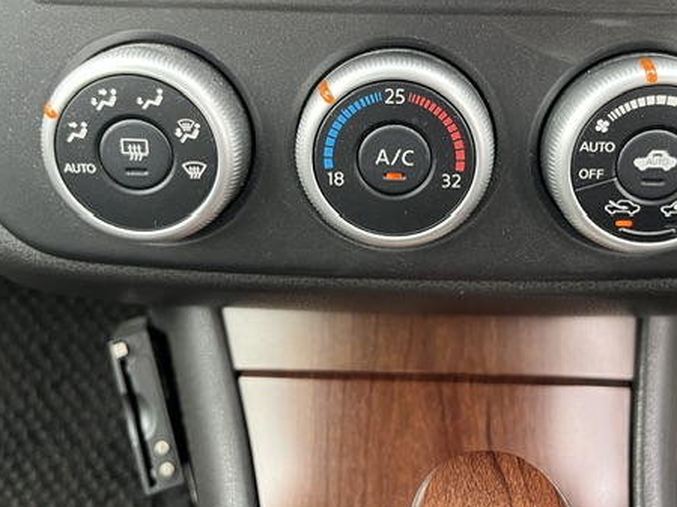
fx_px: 723
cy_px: 155
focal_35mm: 37
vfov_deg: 38.0
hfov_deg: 49.7
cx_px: 417
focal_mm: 5.1
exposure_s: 1/98
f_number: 1.6
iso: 125
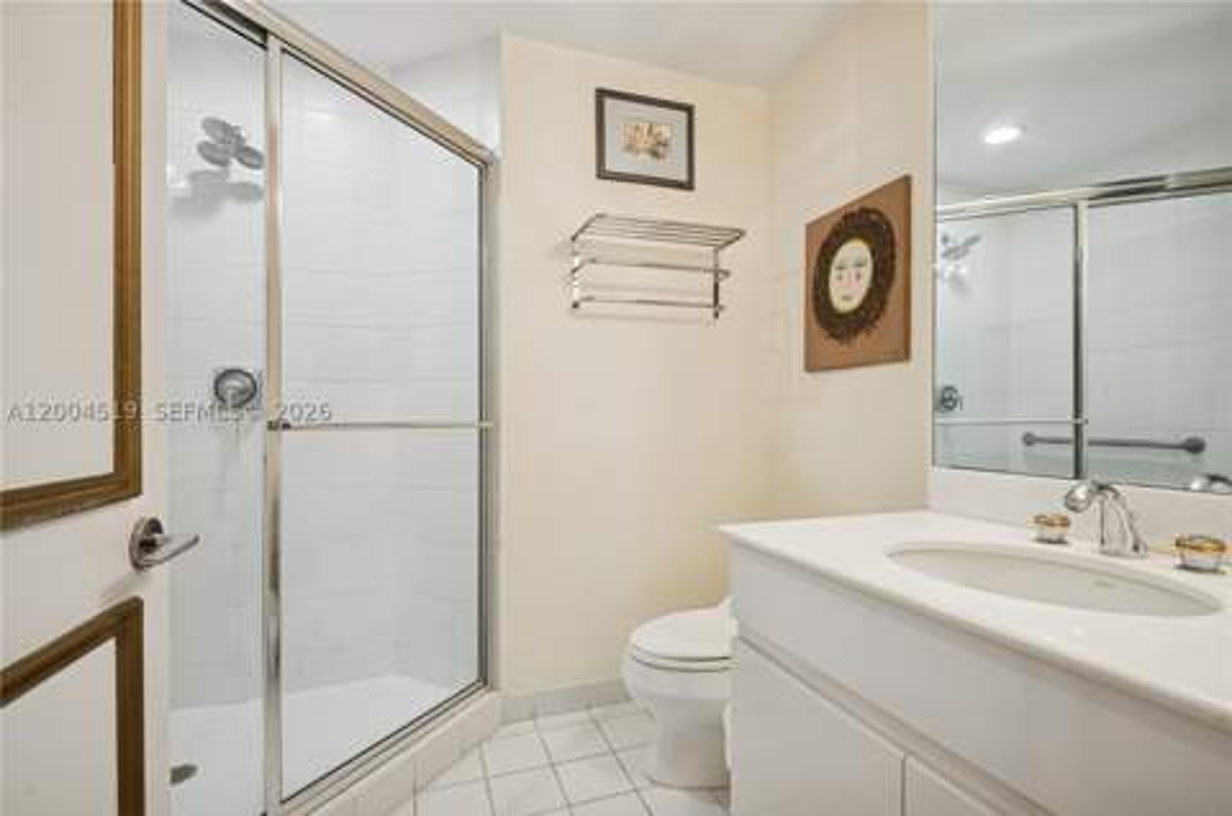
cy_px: 408
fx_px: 546
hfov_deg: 96.8
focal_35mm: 16
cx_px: 616
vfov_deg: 73.5
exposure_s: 1/10
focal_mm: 16
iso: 250
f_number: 8
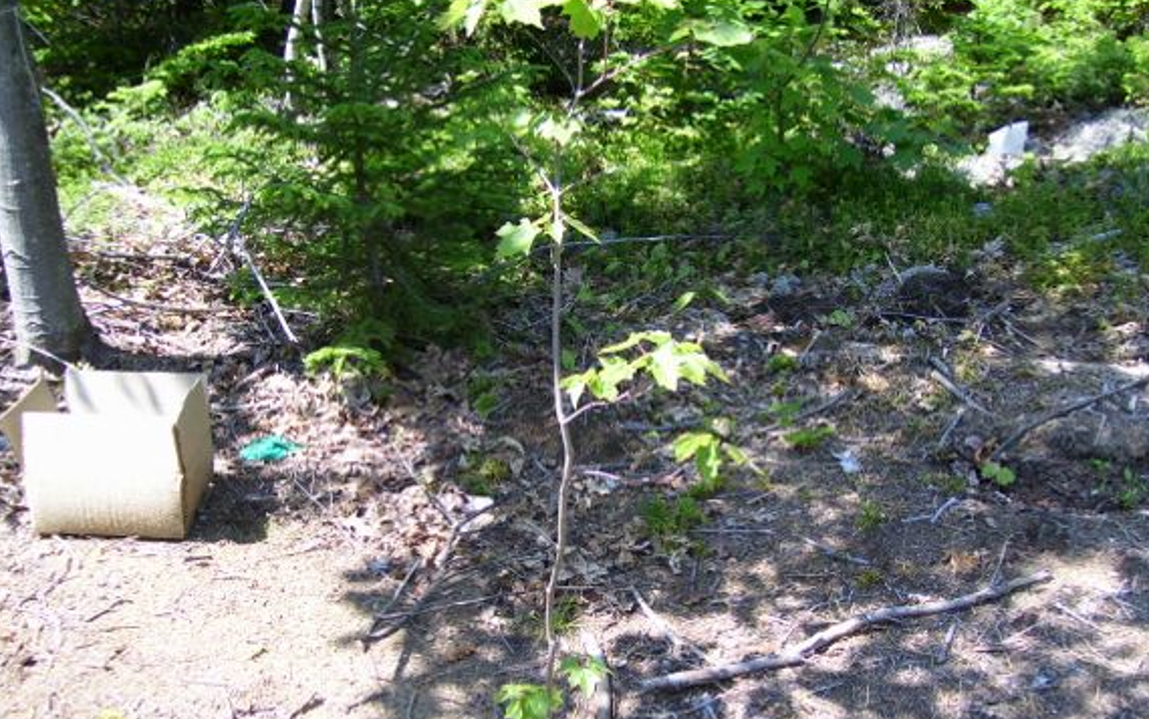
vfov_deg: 29.2
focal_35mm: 44
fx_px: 1379
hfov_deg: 45.2
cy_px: 427
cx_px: 574
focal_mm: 6
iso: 80
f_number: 2.7
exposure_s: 1/250
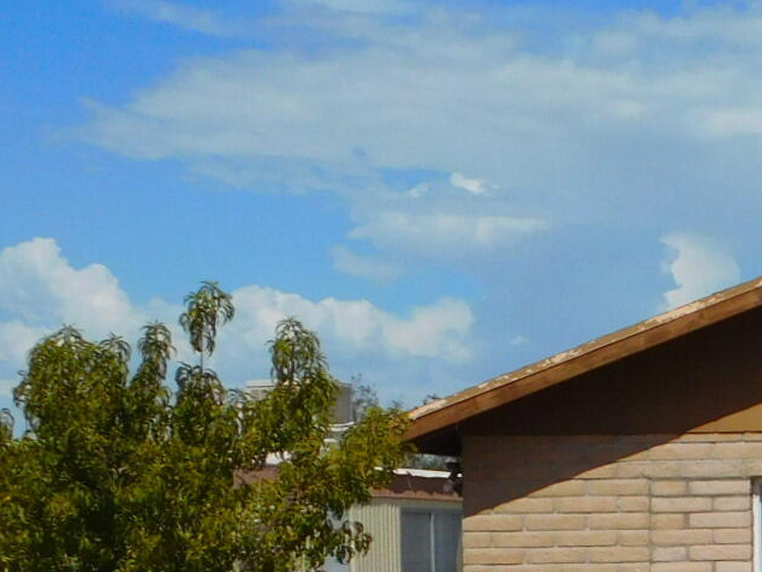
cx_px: 1300
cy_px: 558
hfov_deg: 13.9
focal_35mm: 129
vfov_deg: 11.4
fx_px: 2841
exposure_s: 1/800
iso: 125
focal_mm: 6.3
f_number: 7
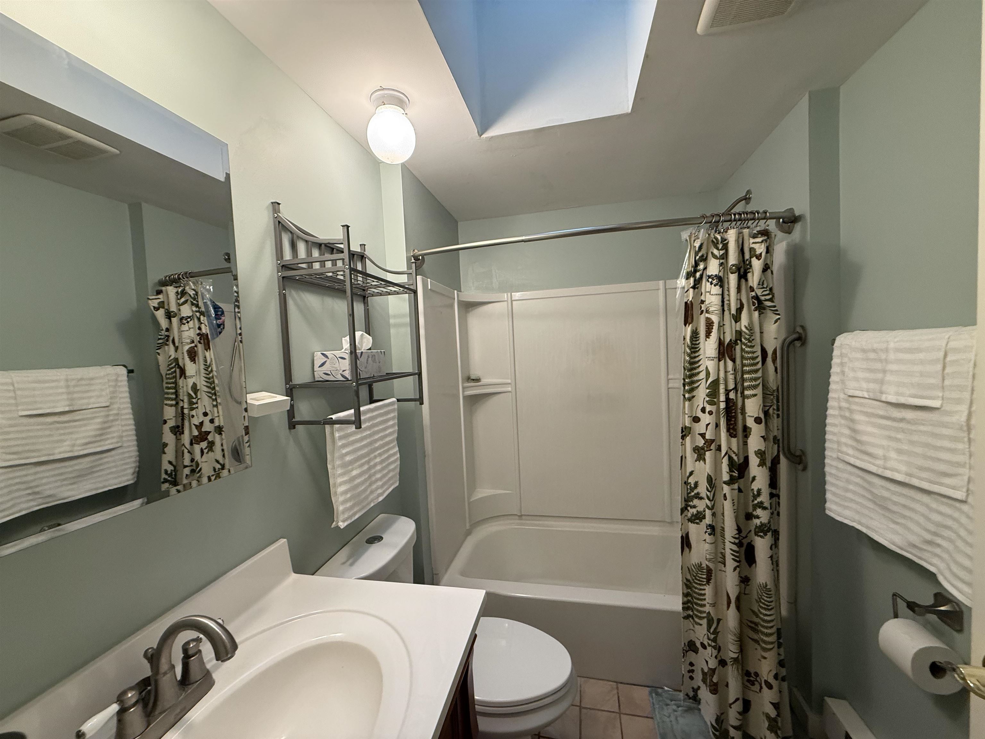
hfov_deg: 102.1
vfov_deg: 85.7
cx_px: 492
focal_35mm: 14
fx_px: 398
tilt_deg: -1.9
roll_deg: +2.8
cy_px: 370
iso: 200
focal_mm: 2.22
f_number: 2.2
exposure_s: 1/60
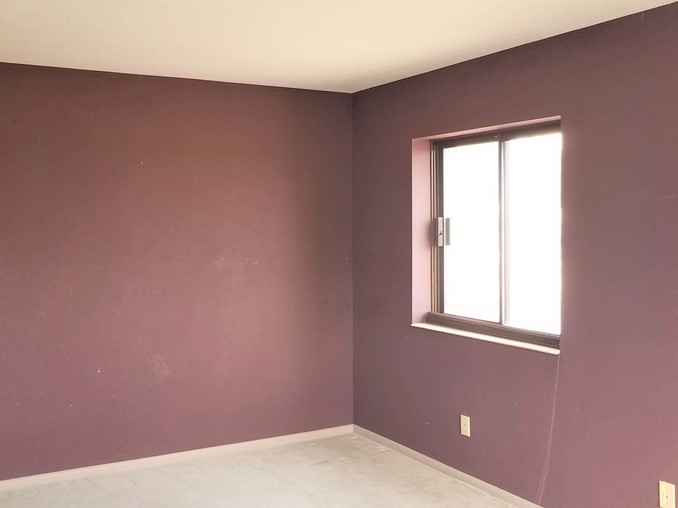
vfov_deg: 39.6
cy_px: 229
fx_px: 705
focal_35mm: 36
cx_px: 291
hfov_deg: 51.2
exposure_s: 1/60
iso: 64
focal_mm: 4.2
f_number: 1.7
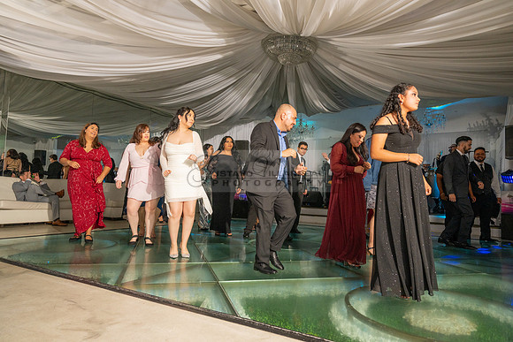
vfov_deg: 53.2
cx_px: 256
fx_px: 342
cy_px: 171
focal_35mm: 24
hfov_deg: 73.7
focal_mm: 24
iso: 1000
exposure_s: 1/160
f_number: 4
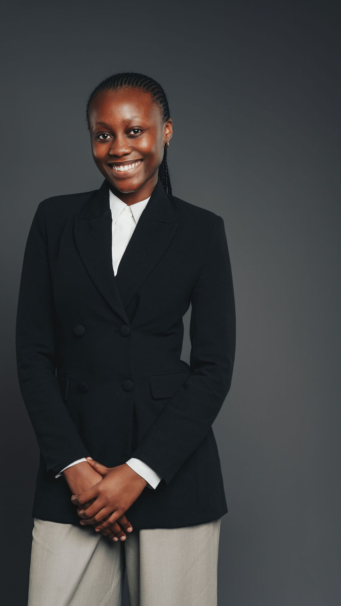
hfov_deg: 13.4
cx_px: 151
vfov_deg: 23.7
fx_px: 1447
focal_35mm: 90
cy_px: 305
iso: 125
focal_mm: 85
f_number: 8
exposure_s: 1/100
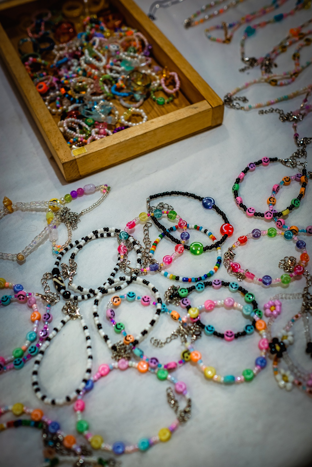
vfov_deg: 54.4
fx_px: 455
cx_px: 156
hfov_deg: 37.9
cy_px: 234
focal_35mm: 35
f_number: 2.8
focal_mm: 23
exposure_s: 1/125
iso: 400
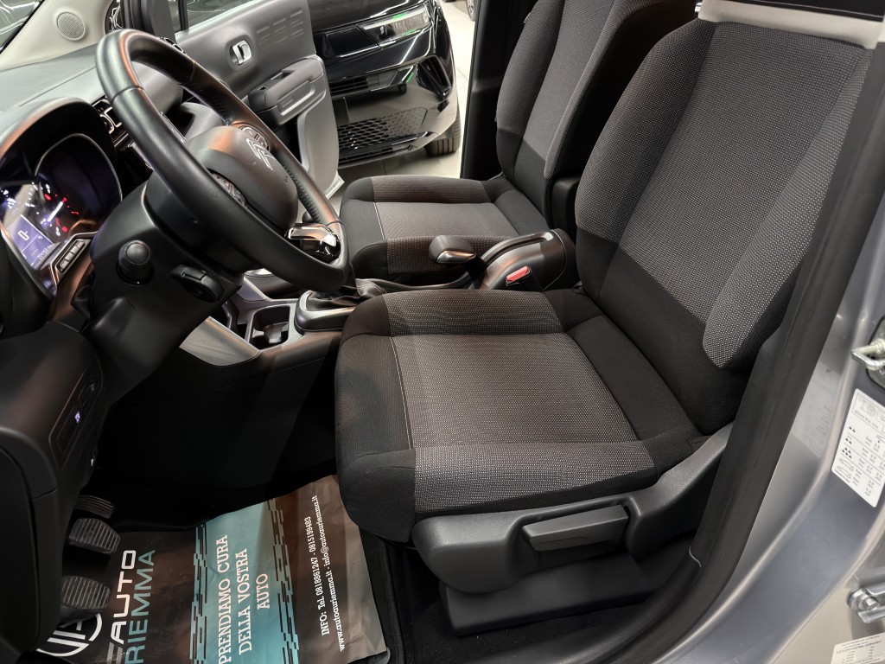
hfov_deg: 71.6
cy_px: 332
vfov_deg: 56.8
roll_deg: +10.3
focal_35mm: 24
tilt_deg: -32.6
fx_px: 614
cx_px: 442
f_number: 1.78
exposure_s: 1/25
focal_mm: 6.76
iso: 800
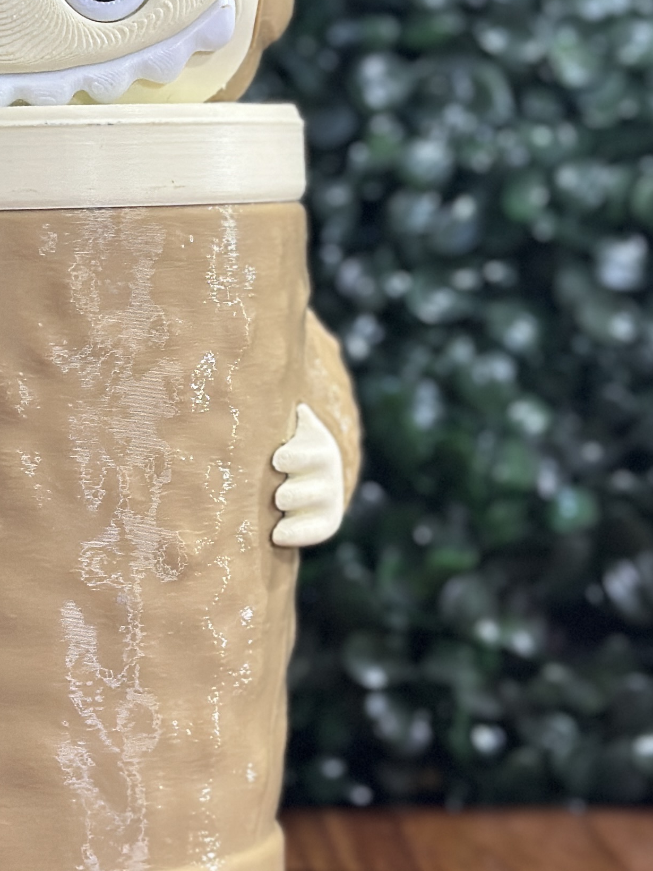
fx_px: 2968
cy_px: 256
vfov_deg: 16.6
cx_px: 6
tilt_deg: -0.1
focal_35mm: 118
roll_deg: +0.3
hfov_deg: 12.4
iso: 320
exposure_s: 1/33
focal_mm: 6.86
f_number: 1.78
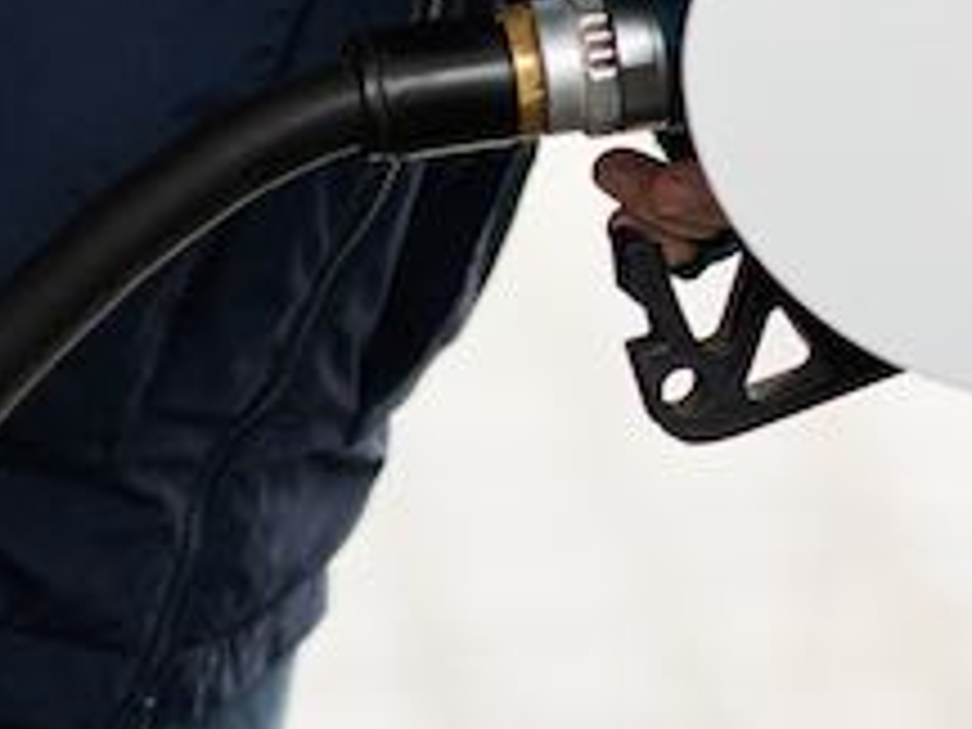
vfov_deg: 5.4
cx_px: 374
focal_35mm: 267
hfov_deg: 7.4
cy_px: -1035
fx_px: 7497
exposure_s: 1/1250
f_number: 1.2
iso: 200
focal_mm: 50
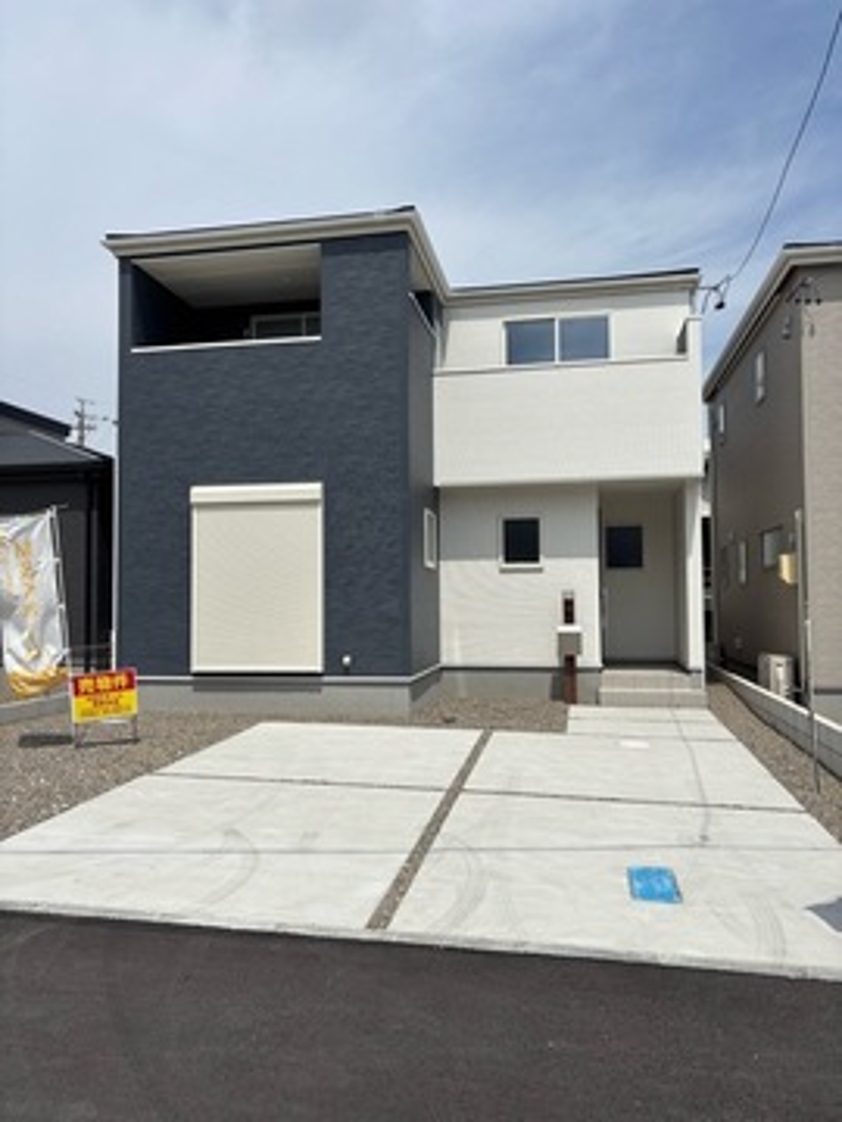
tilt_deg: +2.3
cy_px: 561
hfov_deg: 53.1
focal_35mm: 26
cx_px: 421
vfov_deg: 67.3
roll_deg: -0.2
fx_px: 843
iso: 50
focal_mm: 5.96
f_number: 1.6
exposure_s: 1/7692
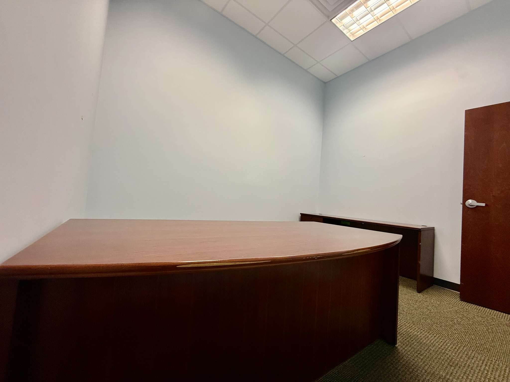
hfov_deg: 102.1
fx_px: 206
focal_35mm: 14
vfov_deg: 85.7
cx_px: 255
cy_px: 191
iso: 200
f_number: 2.2
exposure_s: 1/60
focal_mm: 2.22
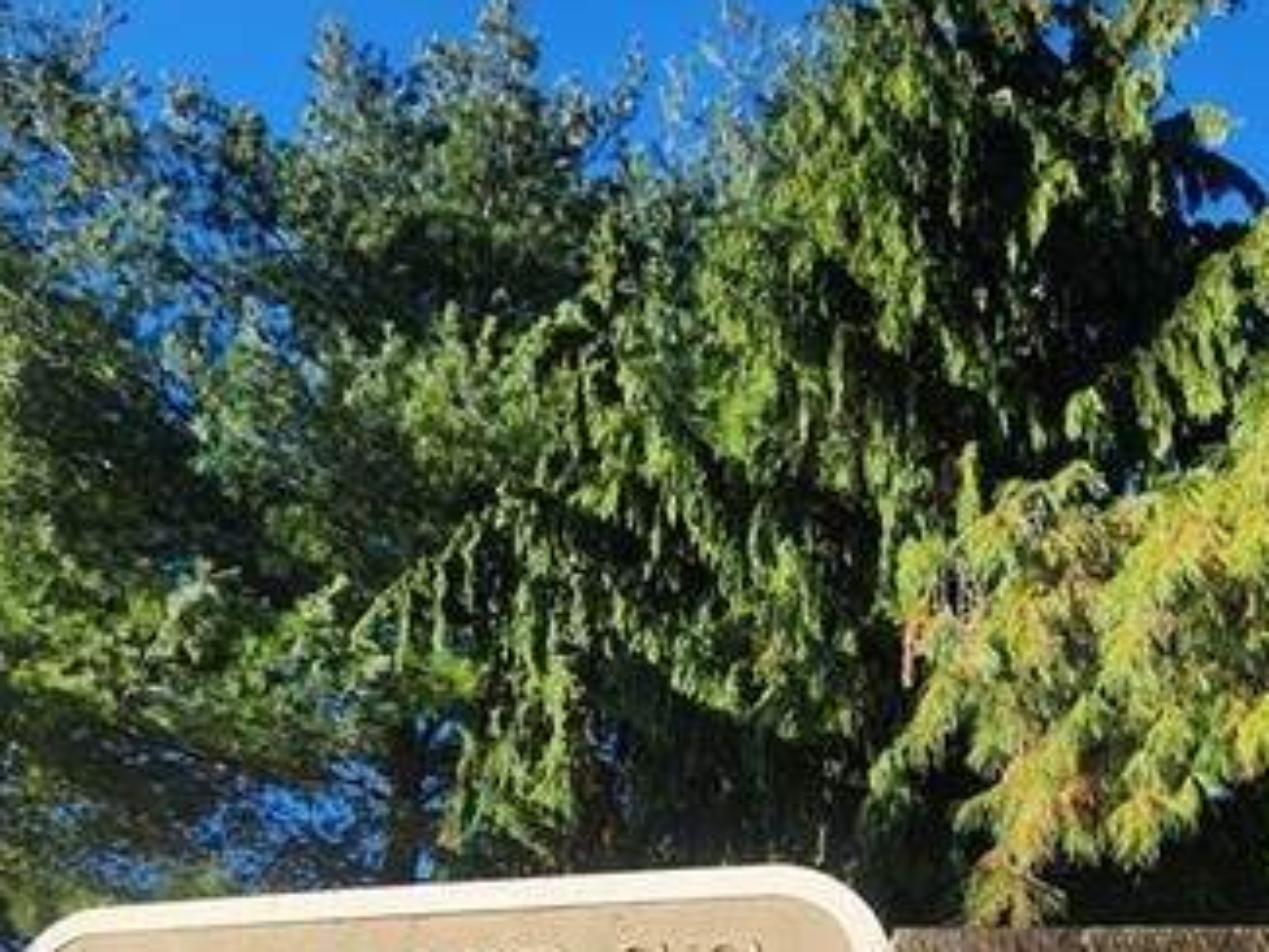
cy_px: 851
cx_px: 742
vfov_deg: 40.9
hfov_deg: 56.5
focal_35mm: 32
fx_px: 1174
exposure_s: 1/1000
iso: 50
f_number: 2.2
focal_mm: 2.2
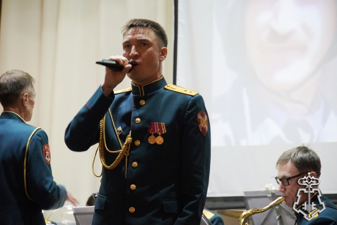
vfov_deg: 8.5
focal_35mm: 162
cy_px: 112
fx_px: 1517
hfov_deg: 12.7
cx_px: 168
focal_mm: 108
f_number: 5.6
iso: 6400
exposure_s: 1/60
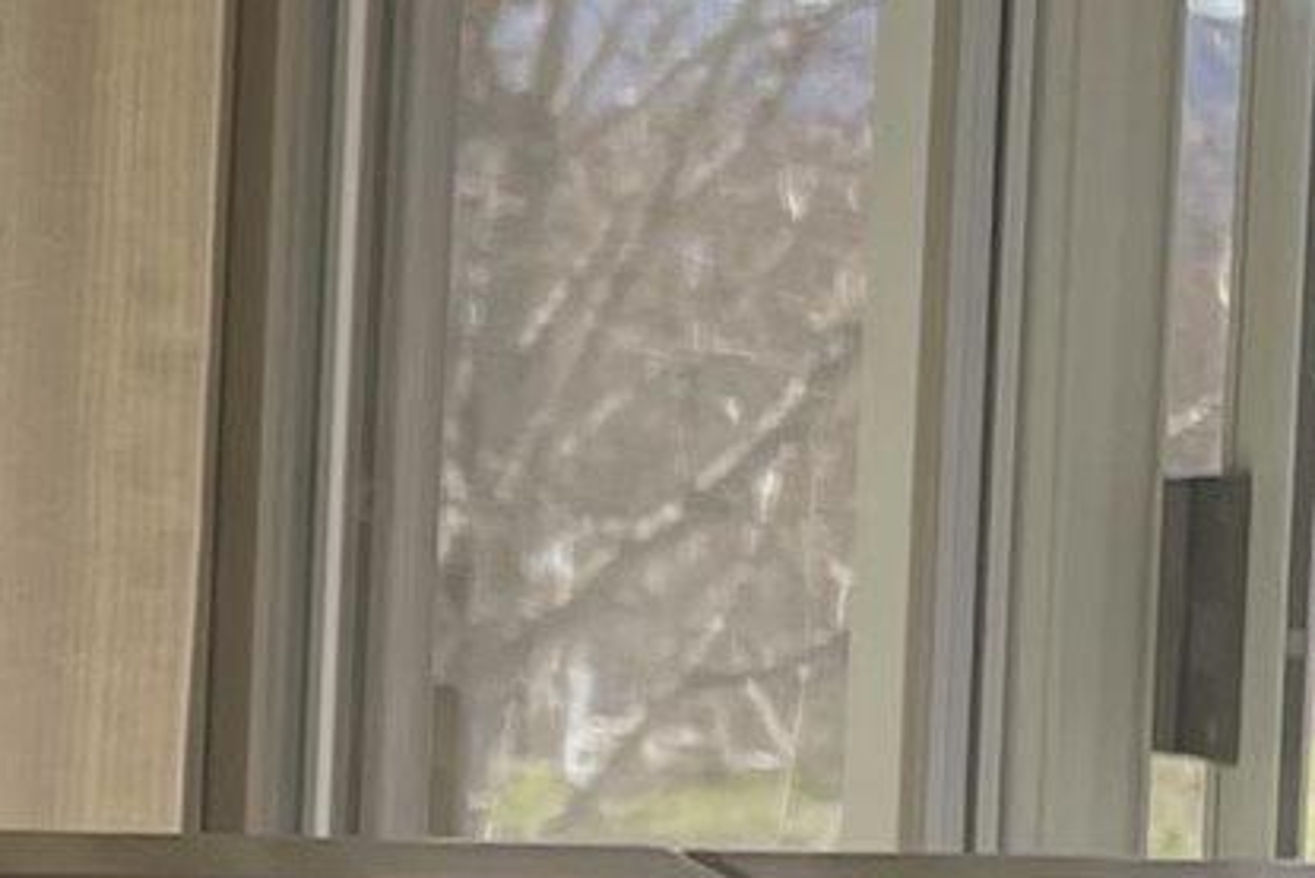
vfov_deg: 6.9
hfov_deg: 9.4
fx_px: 7308
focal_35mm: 200
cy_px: 501
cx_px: -1632
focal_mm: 4.2
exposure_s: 1/561
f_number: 1.6
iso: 32
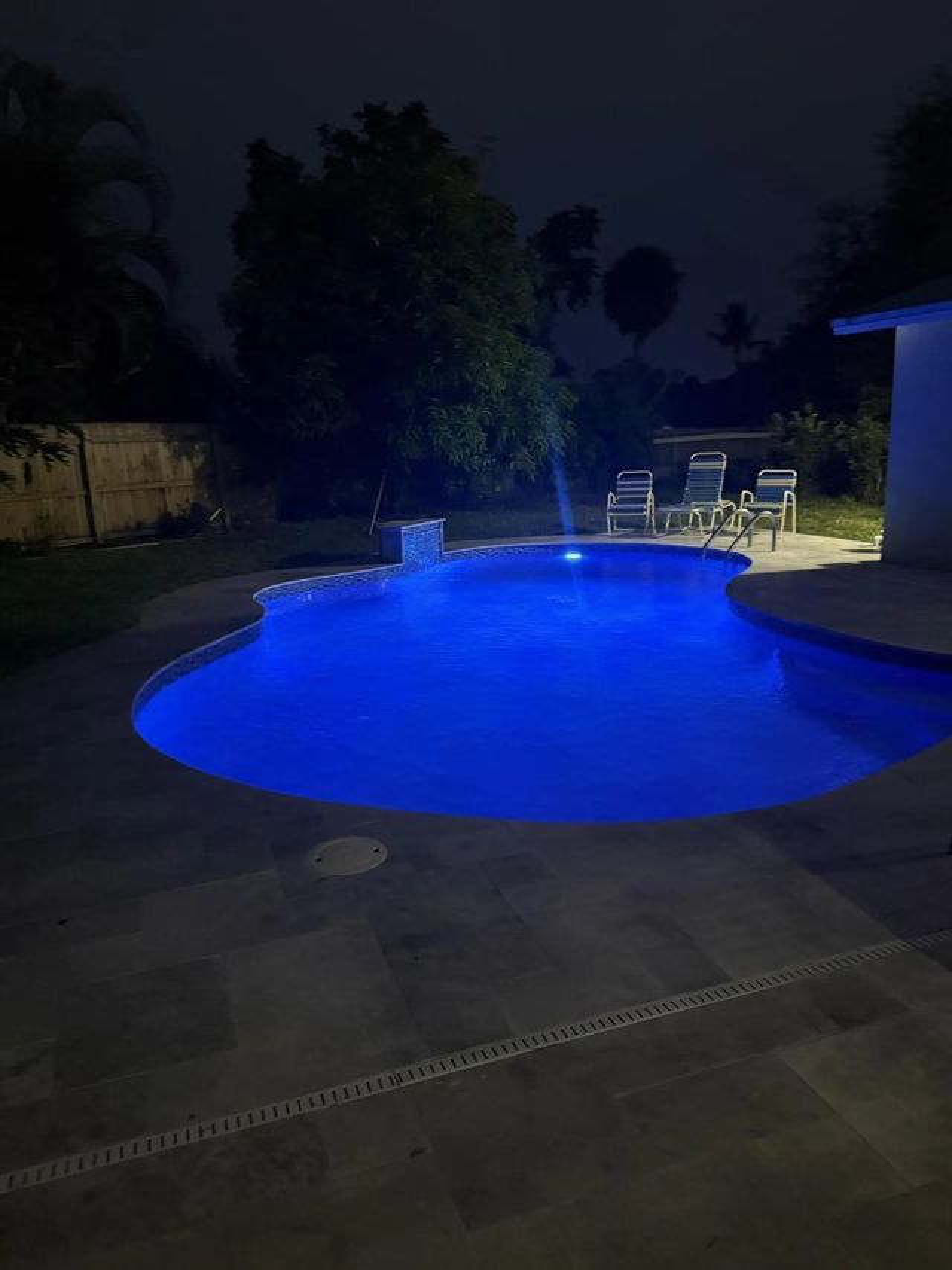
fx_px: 880
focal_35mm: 24
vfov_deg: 71.6
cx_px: 476
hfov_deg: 56.8
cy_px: 635
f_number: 1.78
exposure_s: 1/25
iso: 1000
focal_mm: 6.76
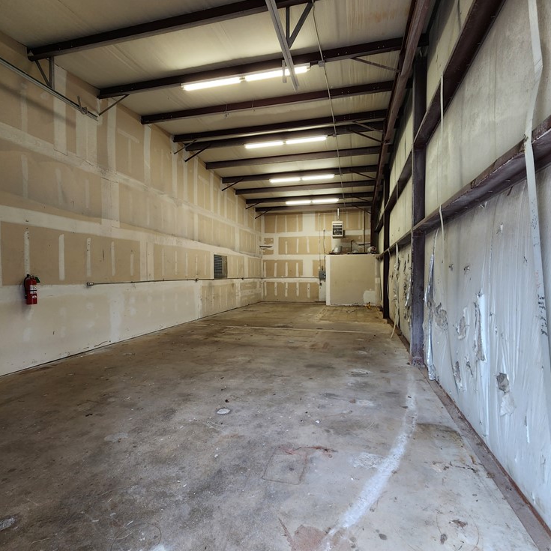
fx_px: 288
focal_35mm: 16
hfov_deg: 87.4
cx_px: 274
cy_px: 275
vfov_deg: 87.4
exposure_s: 1/60
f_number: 2.2
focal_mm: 2.2
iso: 100
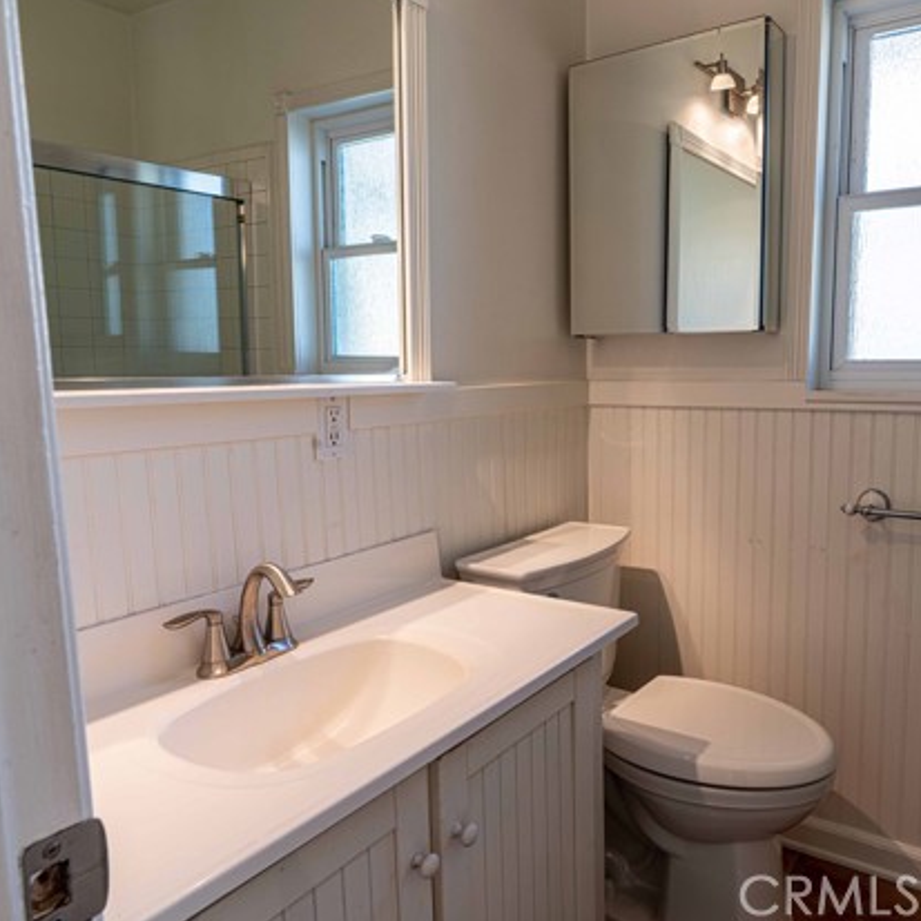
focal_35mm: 25
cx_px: 604
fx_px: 753
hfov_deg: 61.6
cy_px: 453
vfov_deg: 62.9
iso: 100
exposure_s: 1/40
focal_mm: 19
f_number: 11
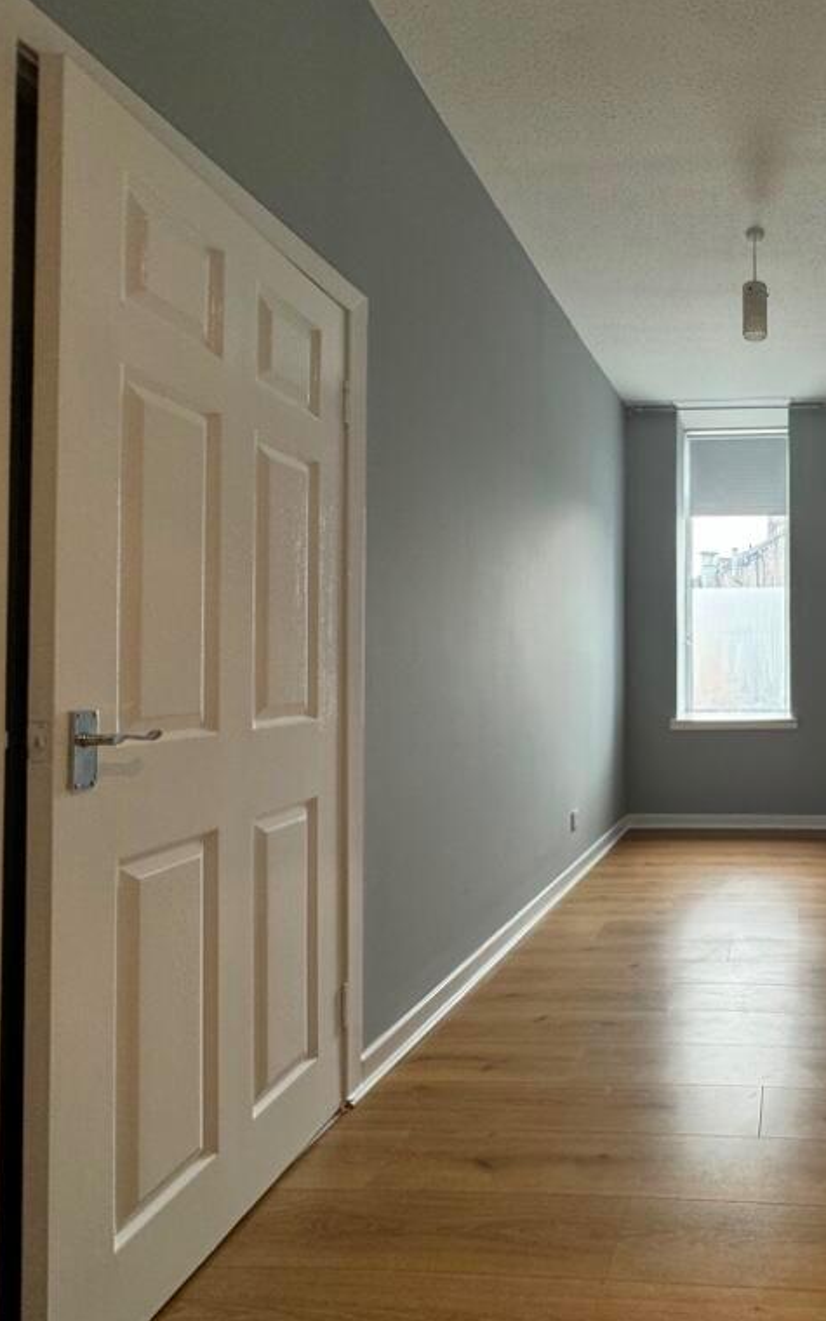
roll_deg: +0.1
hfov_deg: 51.9
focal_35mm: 20
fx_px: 720
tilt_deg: +2.5
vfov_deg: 85.1
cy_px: 659
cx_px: 756
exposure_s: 1/100
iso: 160
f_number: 2.2
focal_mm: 2.22
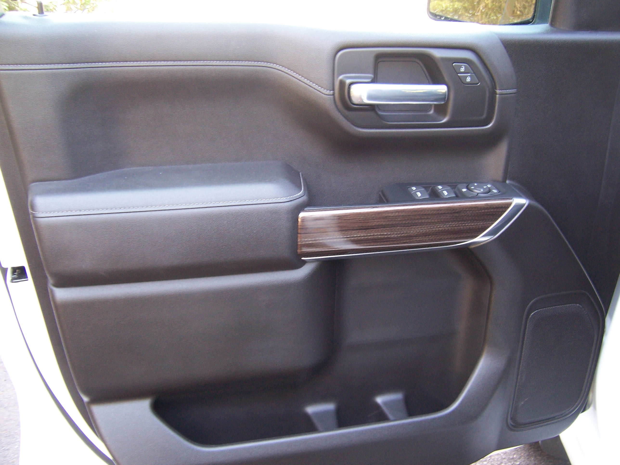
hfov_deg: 55.4
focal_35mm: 33
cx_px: 310
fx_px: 591
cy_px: 232
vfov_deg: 42.9
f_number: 3.4
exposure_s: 1/10
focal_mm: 5.5
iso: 140
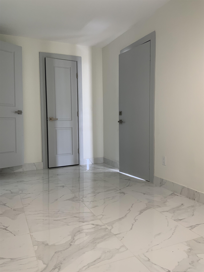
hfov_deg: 48.2
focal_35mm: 29
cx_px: 102
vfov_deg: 61.7
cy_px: 136
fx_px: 228
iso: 64
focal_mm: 3
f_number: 1.8
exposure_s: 1/60
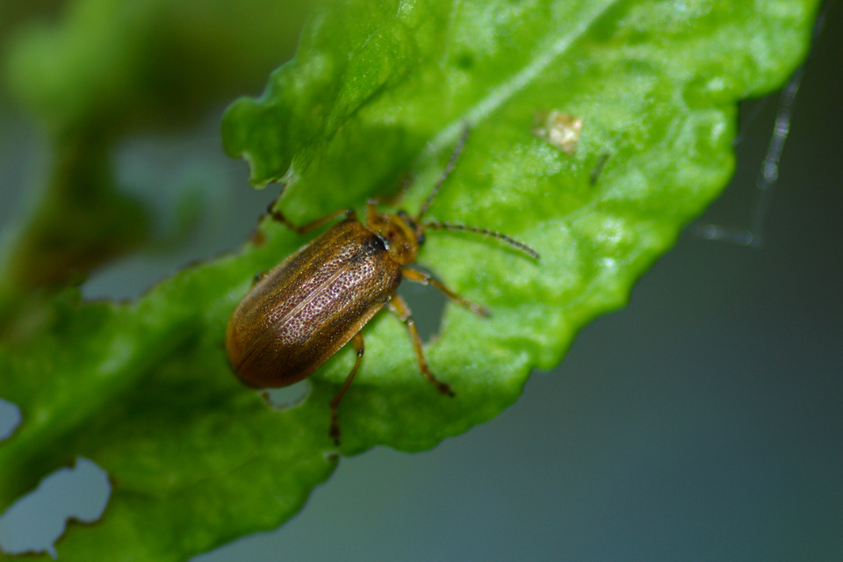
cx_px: 422
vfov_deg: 9.1
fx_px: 3512
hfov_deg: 13.7
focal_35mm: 150
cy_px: 281
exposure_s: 1/200
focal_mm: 100
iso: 100
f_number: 4.8
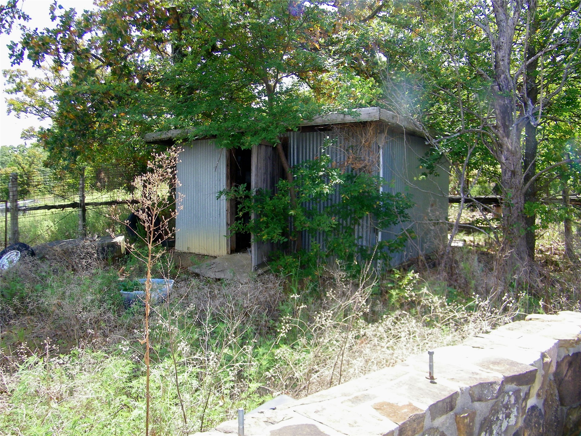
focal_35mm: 28
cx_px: 290
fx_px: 470
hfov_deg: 63.4
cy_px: 218
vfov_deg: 49.7
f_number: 3.5
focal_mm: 5
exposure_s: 1/200
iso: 80
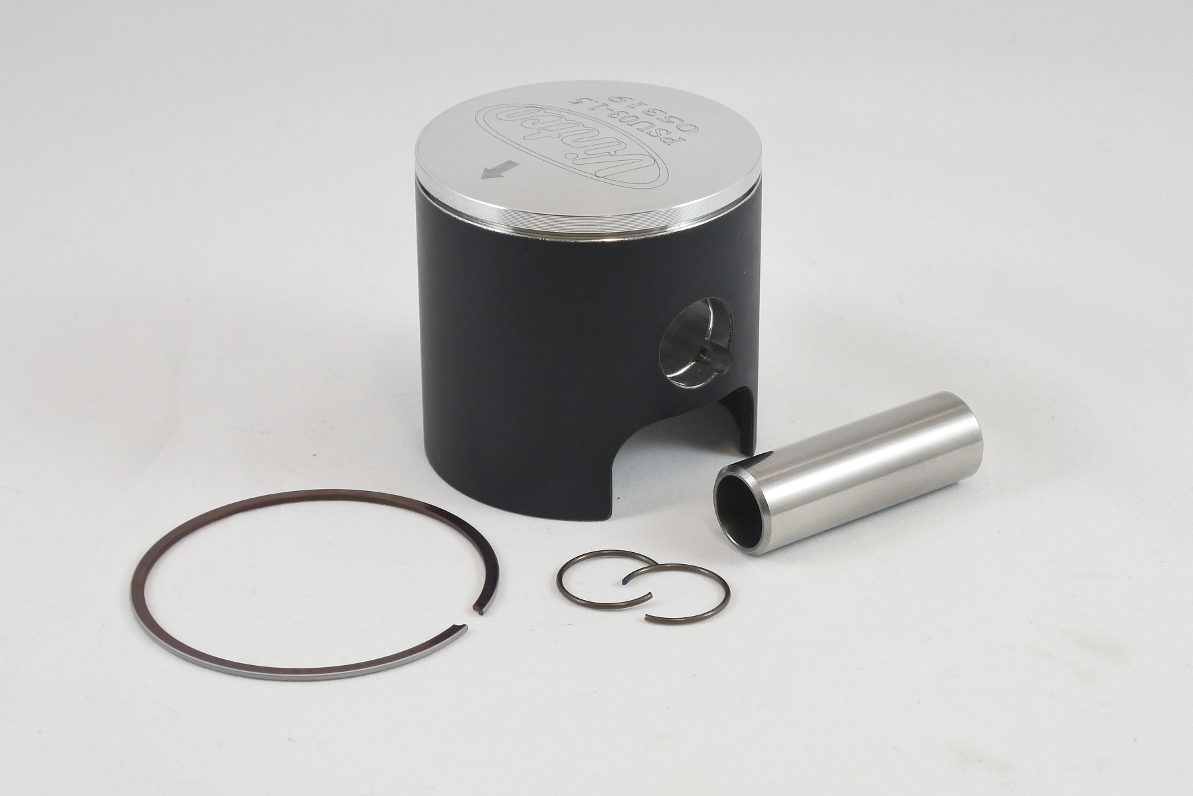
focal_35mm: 55
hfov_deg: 36.2
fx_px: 1823
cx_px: 596
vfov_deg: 24.6
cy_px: 398
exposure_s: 1/125
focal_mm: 20.6
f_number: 4.8
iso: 450
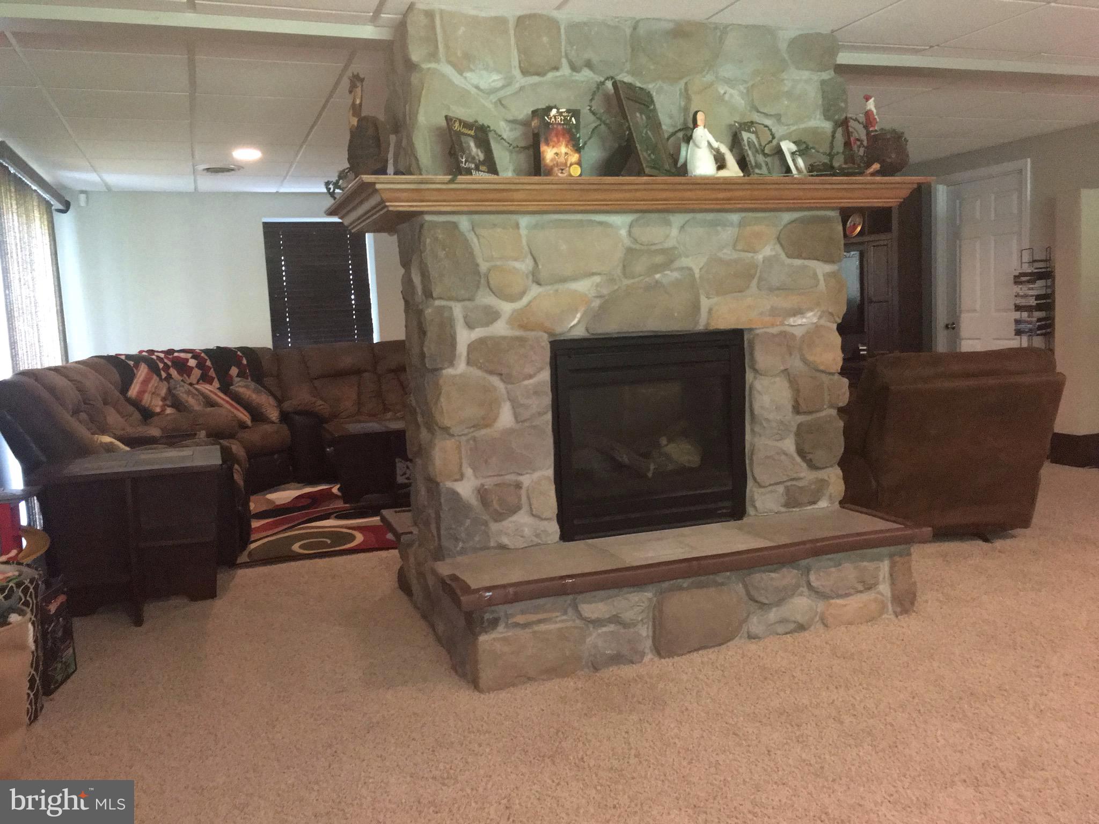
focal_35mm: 29
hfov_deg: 61.7
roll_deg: +2.9
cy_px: 412
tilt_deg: -5.7
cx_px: 550
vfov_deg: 48.2
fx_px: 921
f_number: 2.2
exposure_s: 1/16
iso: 320
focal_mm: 4.15
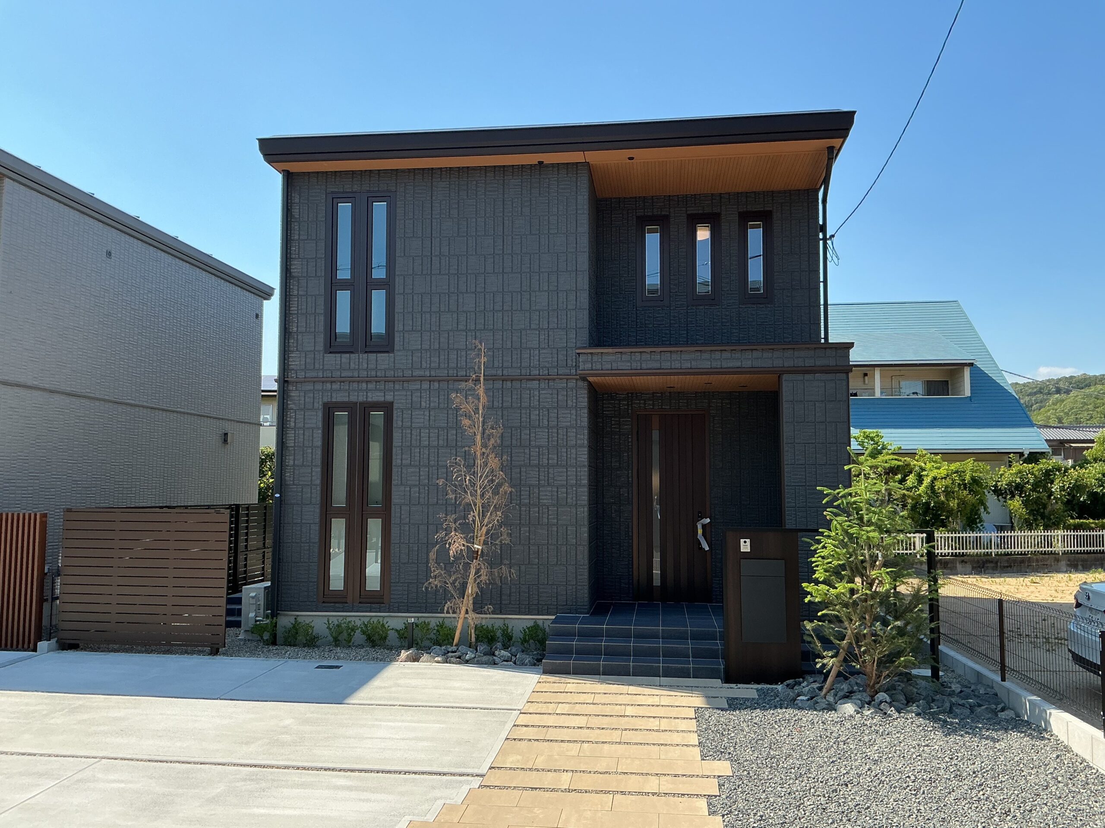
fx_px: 926
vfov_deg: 48.2
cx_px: 552
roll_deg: +0.4
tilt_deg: +5.5
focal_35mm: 29
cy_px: 414
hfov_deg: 61.7
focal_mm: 3
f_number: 1.8
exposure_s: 1/1311
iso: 25
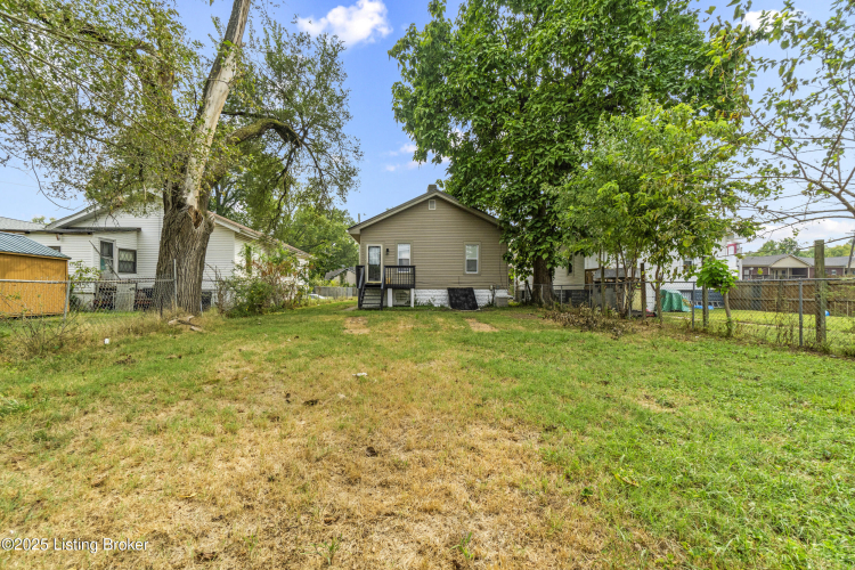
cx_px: 428
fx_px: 356
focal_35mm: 15
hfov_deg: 100.4
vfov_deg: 77.3
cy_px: 285
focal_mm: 10
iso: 400
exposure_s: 1/640
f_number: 8
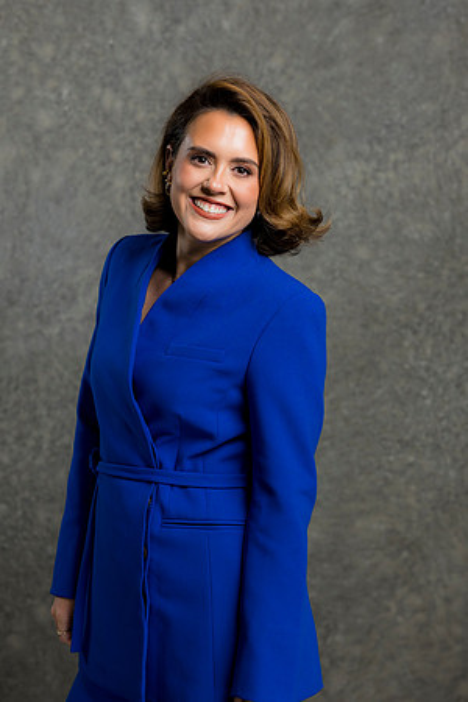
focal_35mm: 85
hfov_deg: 16.1
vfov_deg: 23.9
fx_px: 1657
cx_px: 234
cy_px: 351
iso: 125
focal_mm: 85
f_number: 5
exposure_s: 1/200
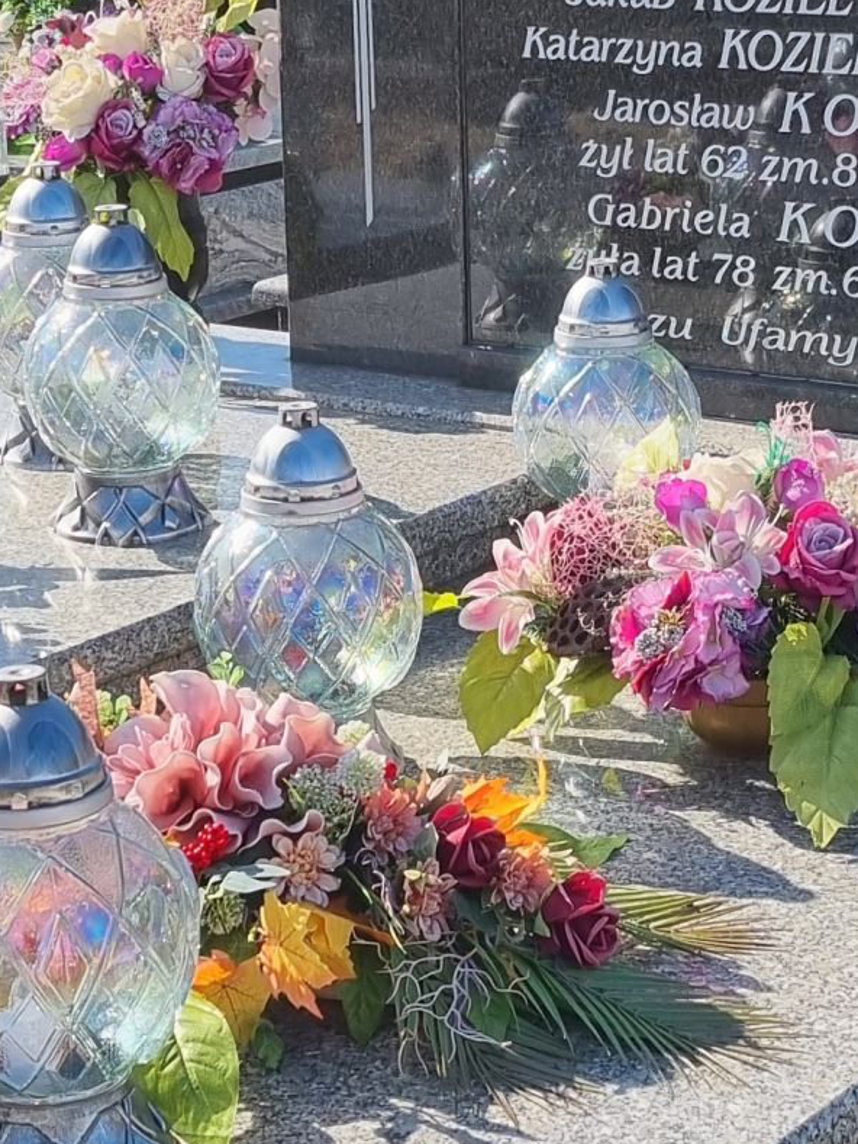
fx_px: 2974
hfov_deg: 16.4
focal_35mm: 90
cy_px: 718
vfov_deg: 21.7
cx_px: 506
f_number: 1.8
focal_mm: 5.4
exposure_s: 1/1752
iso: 50
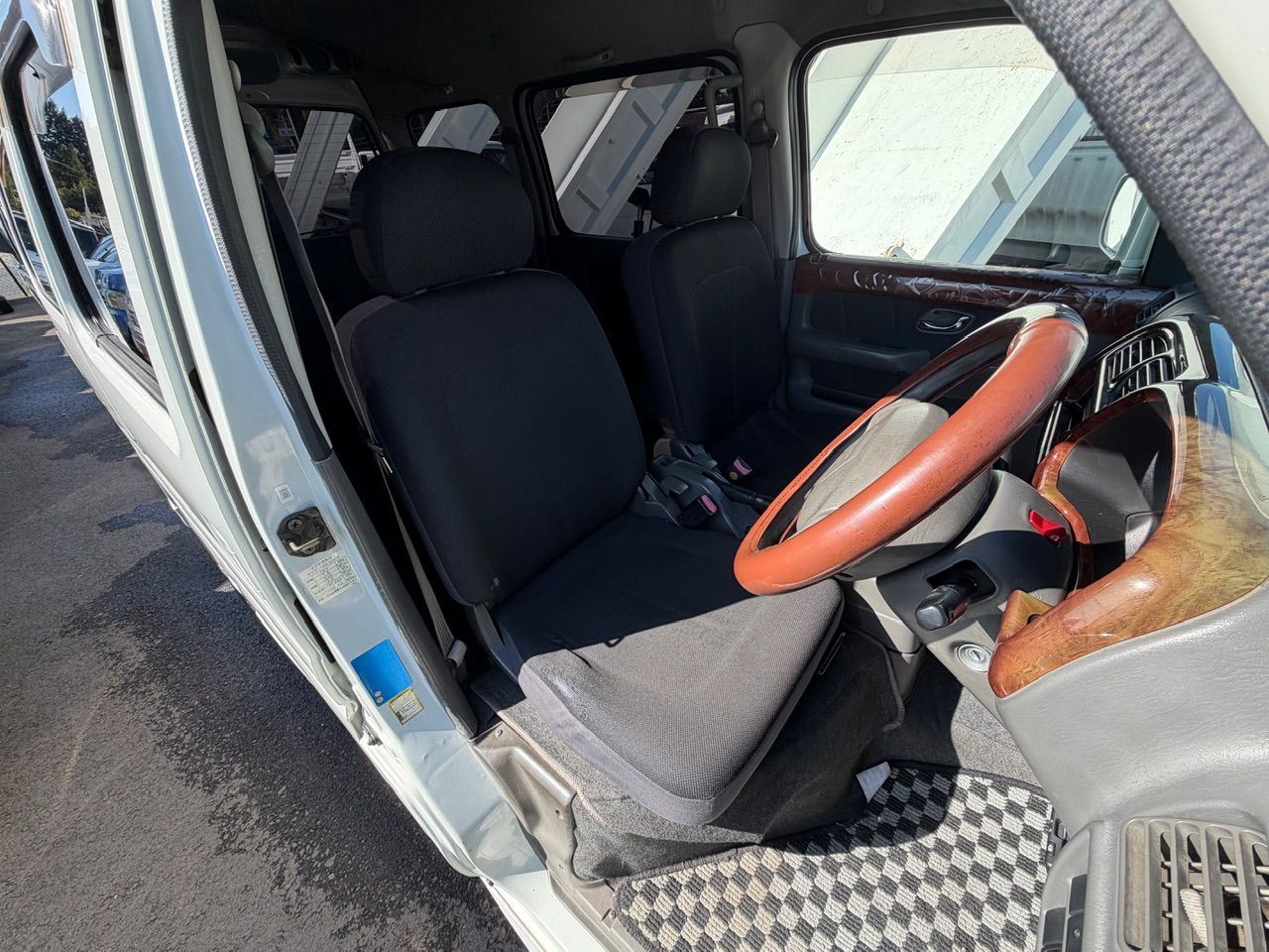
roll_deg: +5.0
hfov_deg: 102.1
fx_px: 513
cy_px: 476
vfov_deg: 85.7
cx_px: 634
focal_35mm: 14
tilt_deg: -34.2
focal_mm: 2.22
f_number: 2.2
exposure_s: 1/475
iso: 64
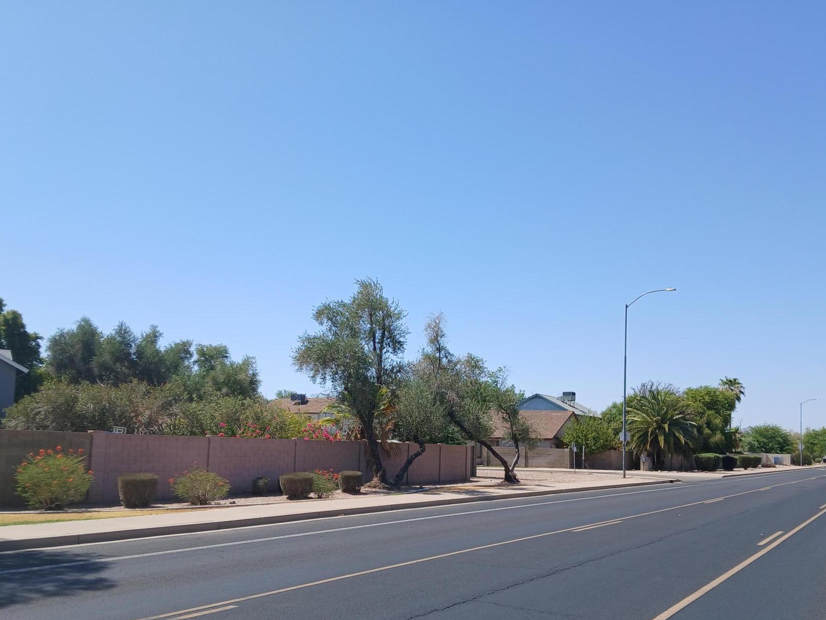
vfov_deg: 44.0
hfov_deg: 56.8
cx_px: 422
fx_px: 764
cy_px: 368
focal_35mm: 32
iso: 20
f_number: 1.8
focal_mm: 3.98
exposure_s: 1/556
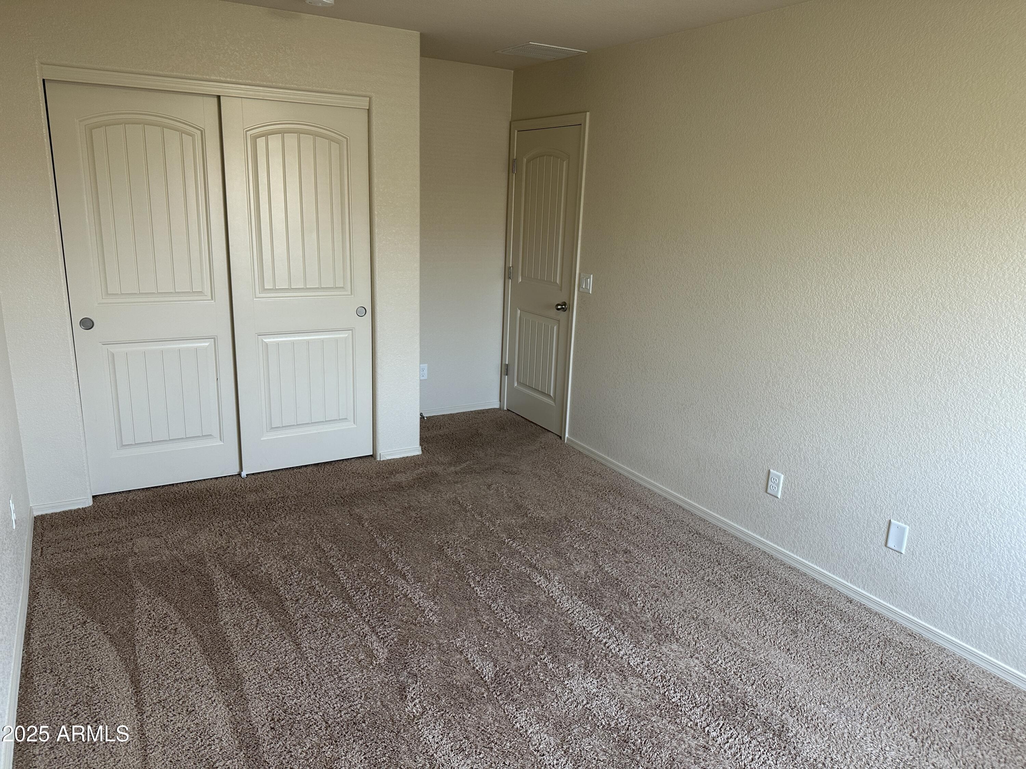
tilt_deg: -14.3
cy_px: 384
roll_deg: -2.4
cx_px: 513
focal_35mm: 24
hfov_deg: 71.6
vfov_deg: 56.8
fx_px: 711
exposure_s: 1/60
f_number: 1.78
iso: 125
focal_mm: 6.86
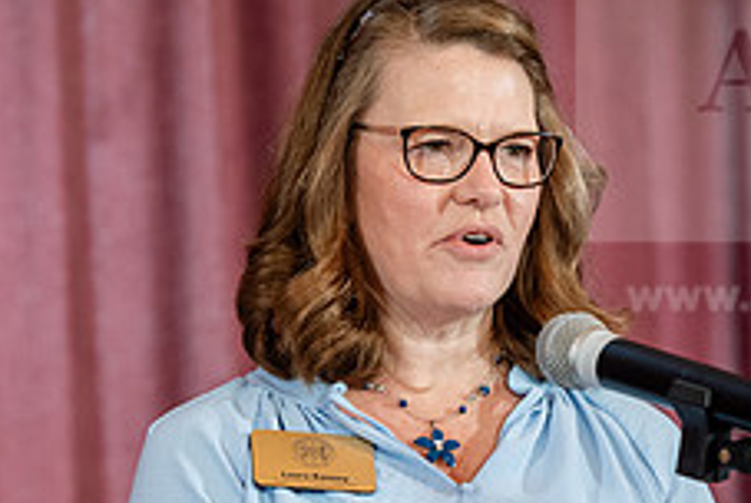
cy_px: 366
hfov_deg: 6.2
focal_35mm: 332
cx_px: 476
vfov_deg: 4.2
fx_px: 6935
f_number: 3.5
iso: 1250
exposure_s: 1/200
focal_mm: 130
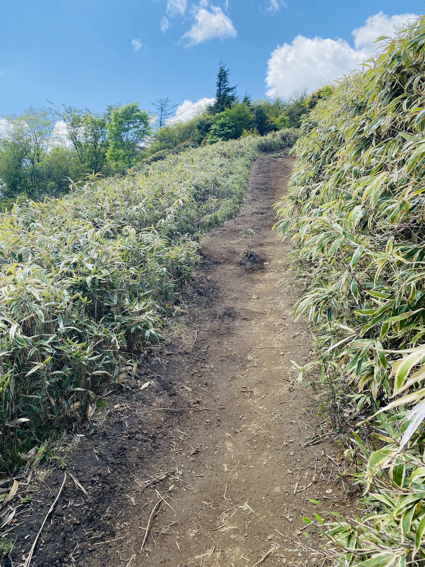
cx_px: 212
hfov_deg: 53.1
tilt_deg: -4.6
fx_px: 426
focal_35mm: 26
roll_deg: +1.4
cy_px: 284
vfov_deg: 67.3
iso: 32
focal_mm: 4.25
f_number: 1.8
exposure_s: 1/1043
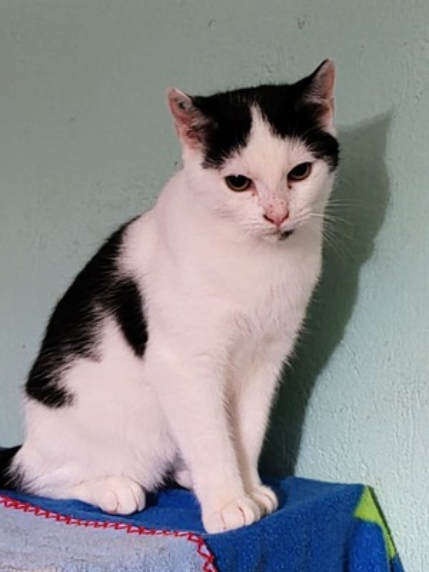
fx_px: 1603
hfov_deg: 15.2
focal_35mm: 97
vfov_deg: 20.2
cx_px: 214
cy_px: 286
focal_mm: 6.12
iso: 4000
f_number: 1.9
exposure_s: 1/33
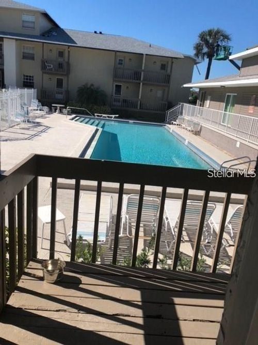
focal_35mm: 28
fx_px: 278
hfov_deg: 49.7
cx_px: 129
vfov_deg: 63.5
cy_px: 172
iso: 20
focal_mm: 4
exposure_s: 1/2088
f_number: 1.8
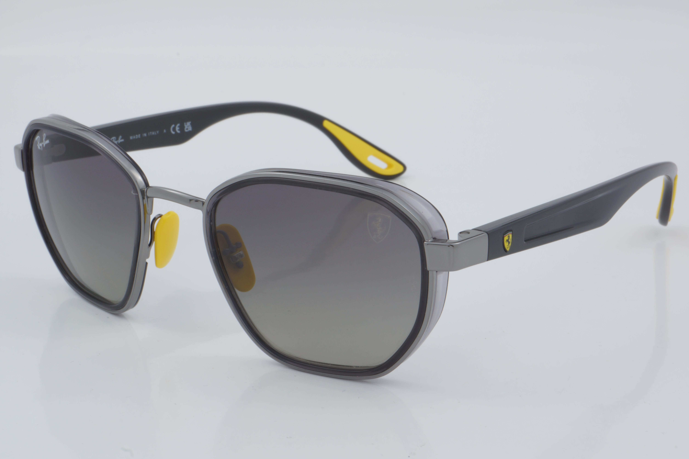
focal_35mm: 75
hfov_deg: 27.0
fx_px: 1435
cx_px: 344
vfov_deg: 18.2
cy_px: 230
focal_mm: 50
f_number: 32
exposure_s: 1/4
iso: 100
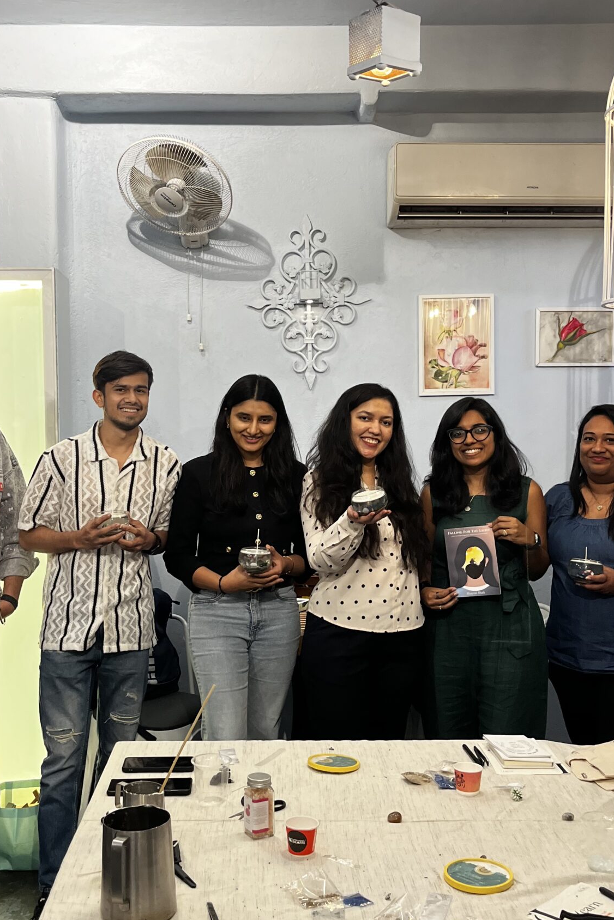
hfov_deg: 32.6
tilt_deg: -2.5
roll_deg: +0.8
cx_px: 256
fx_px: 1048
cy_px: 454
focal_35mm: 41
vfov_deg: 47.4
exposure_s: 1/100
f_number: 1.6
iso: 125
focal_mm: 5.1
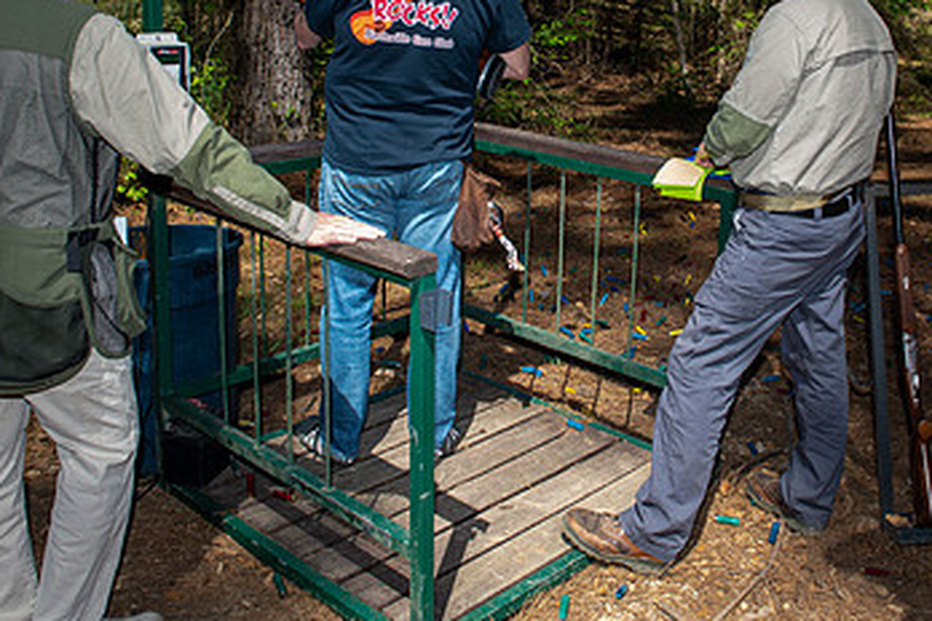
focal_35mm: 40
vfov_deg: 32.4
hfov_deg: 47.8
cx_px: 603
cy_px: 120
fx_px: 1035
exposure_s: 1/160
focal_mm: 24
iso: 50
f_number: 5.6
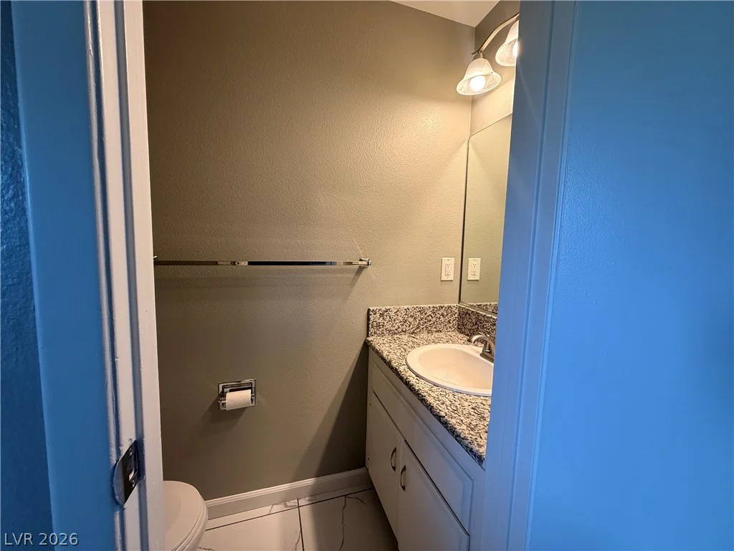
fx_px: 297
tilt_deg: -4.1
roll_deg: -1.6
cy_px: 276
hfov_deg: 102.1
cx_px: 367
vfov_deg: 85.7
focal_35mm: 14
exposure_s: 1/120
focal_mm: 2.22
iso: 125
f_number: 2.2
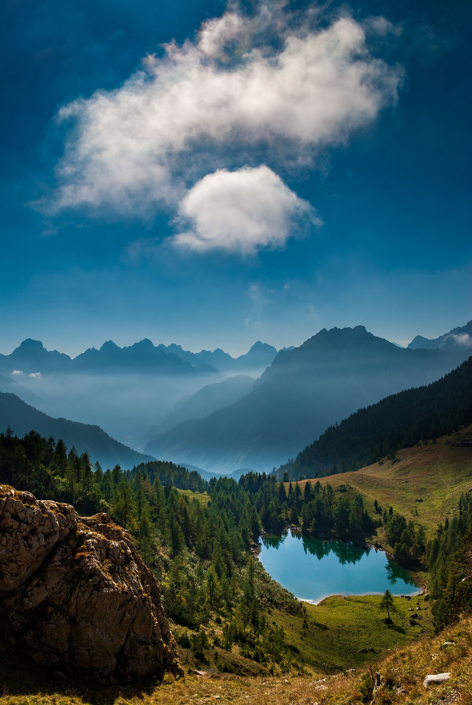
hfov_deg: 40.1
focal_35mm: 33
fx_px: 647
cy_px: 352
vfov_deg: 57.2
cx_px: 236
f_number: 8
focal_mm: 22
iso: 100
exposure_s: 1/1500
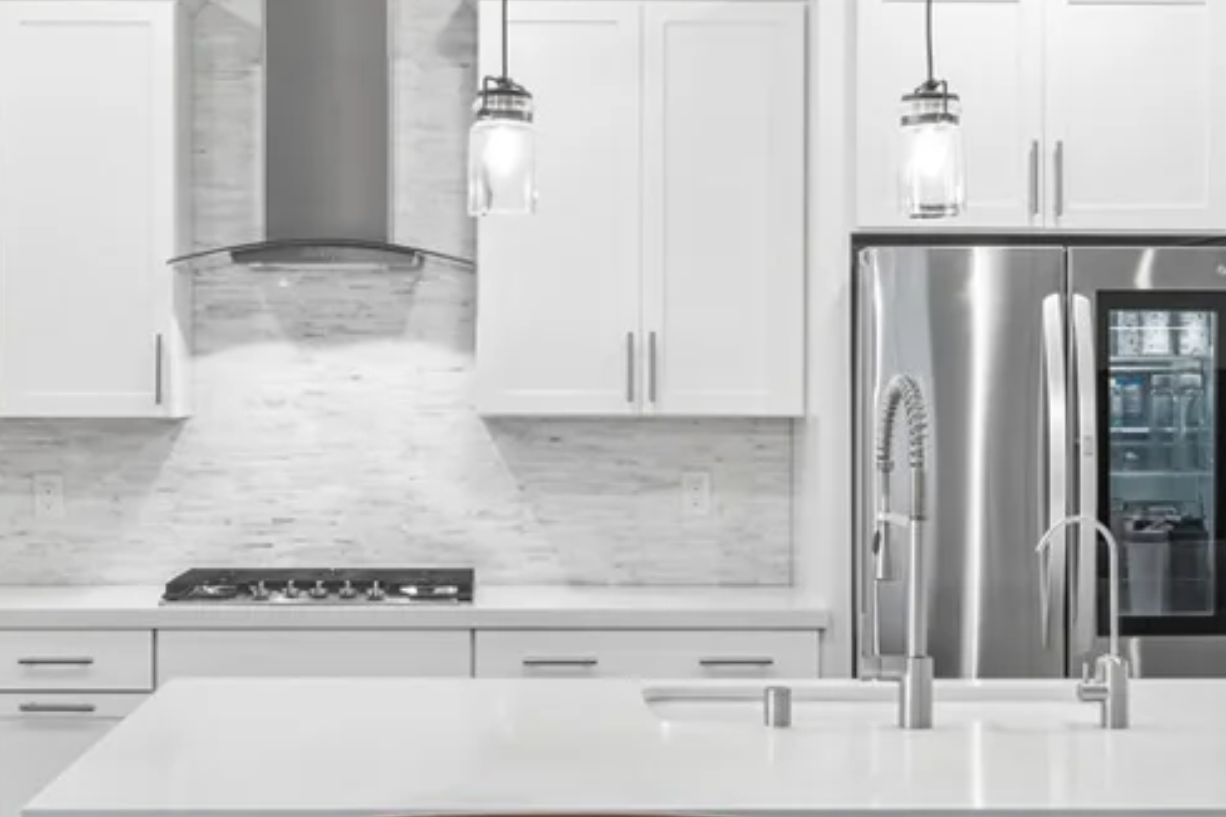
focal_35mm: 63
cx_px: 540
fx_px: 2145
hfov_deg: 31.9
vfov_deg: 21.6
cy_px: 391
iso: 400
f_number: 8
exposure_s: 1
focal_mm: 20
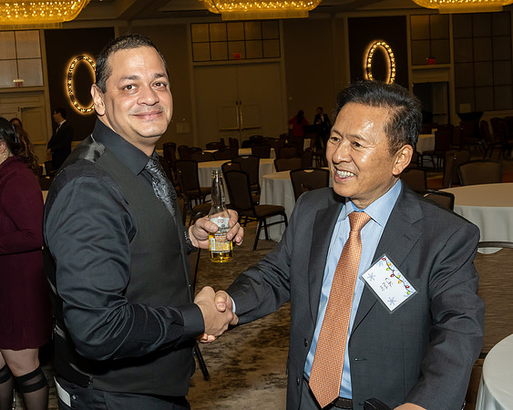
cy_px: 179
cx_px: 183
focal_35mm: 49
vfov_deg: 30.5
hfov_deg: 37.4
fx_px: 750
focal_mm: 26
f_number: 7.1
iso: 1000
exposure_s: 1/250
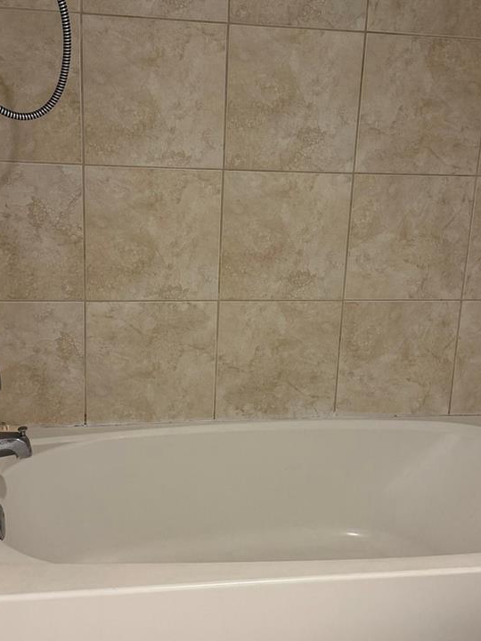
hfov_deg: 36.0
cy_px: 292
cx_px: 249
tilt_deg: -13.0
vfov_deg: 46.7
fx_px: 741
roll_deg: -2.1
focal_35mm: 40
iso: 250
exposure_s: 1/60
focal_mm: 6.76
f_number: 1.78
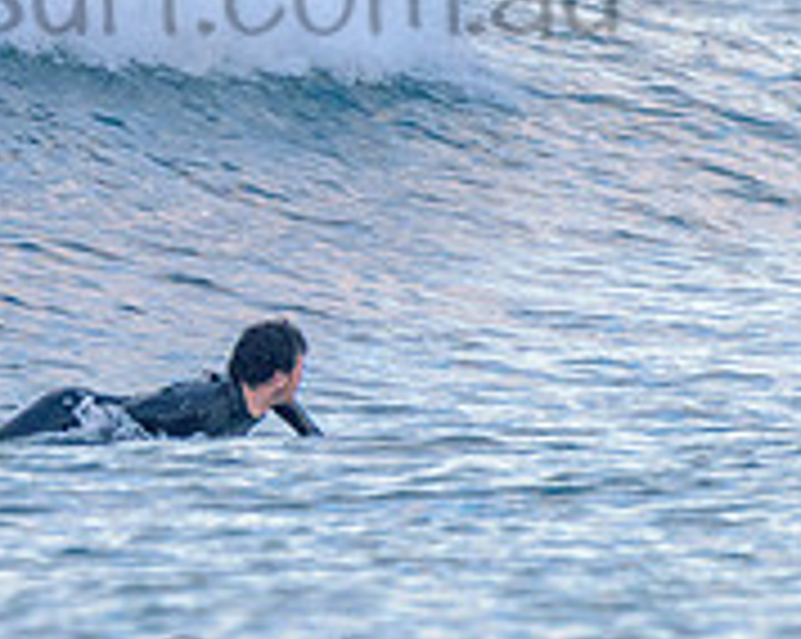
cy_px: -86
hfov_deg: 1.0
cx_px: 120
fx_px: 44496
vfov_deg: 0.8
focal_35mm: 1879
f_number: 5.6
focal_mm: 500
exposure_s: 1/2000
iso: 1000
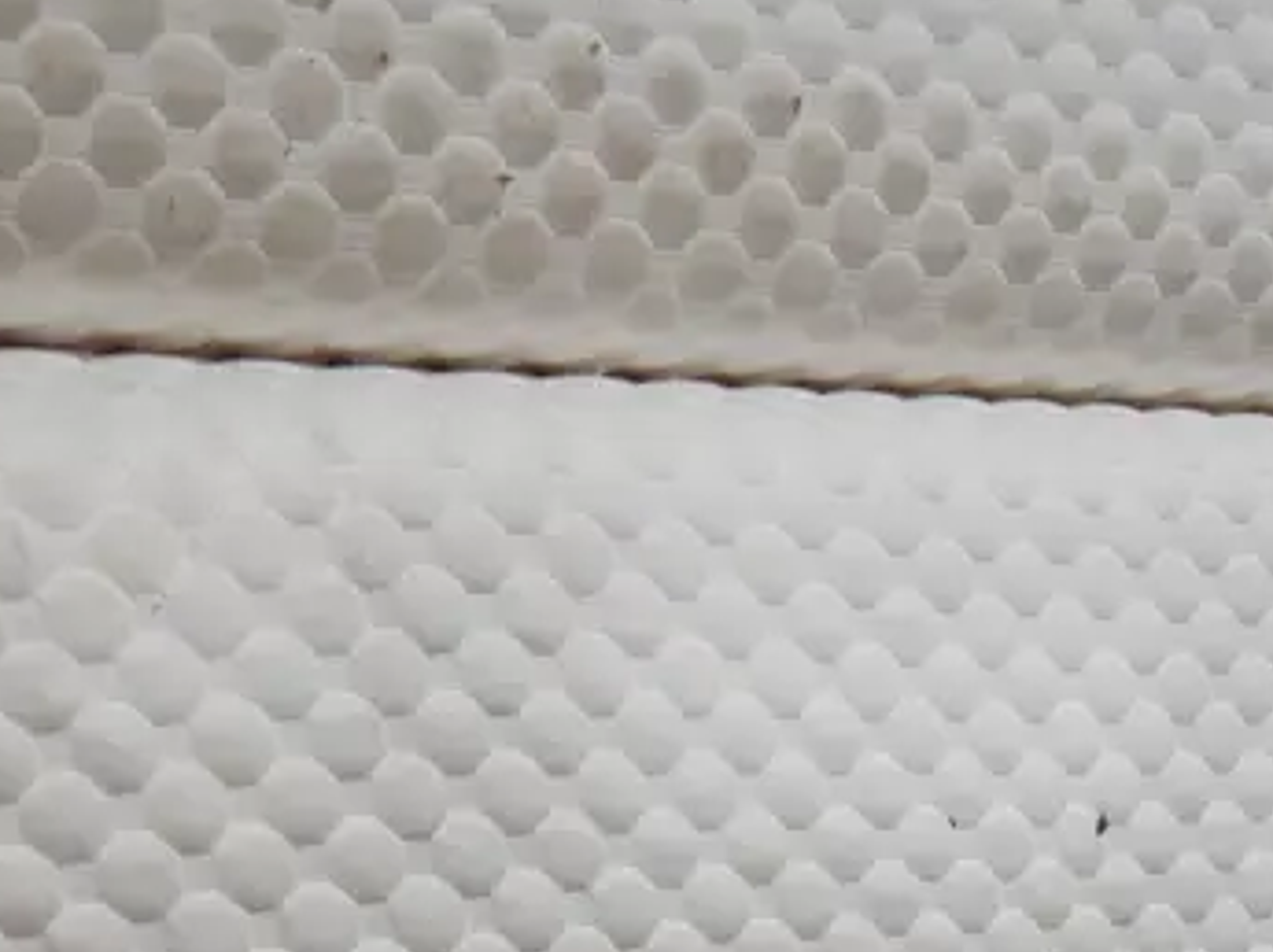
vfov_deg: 12.5
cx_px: 1243
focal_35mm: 113
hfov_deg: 17.1
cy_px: 1349
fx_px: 4151
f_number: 4.1
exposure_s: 1/60
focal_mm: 19
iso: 200
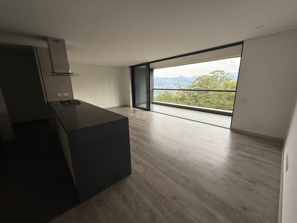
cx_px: 148
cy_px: 112
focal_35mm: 14
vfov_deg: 85.7
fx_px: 120
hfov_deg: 102.1
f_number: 2.2
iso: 80
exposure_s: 1/99
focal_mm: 2.22
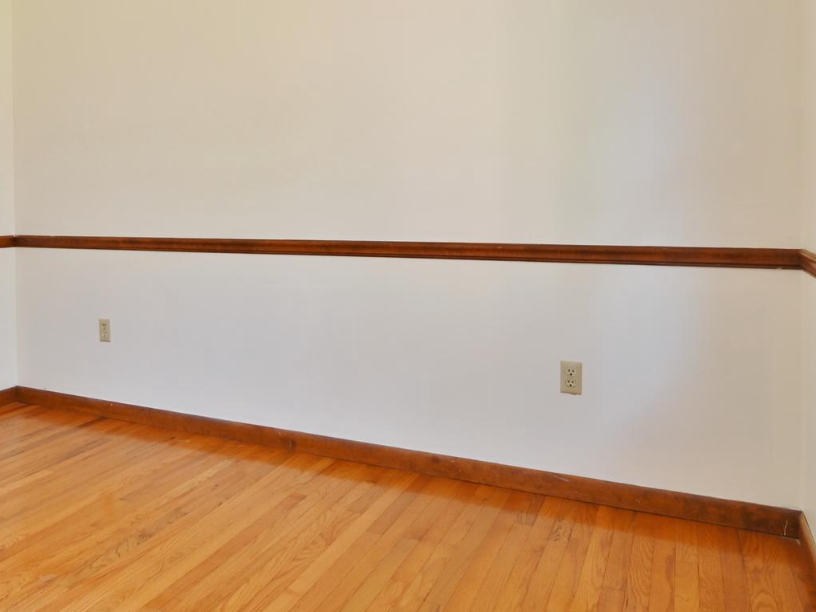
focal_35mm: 31
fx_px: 731
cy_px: 214
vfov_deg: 44.9
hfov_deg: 56.5
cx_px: 243
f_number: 3.2
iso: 200
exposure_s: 1/40
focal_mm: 16
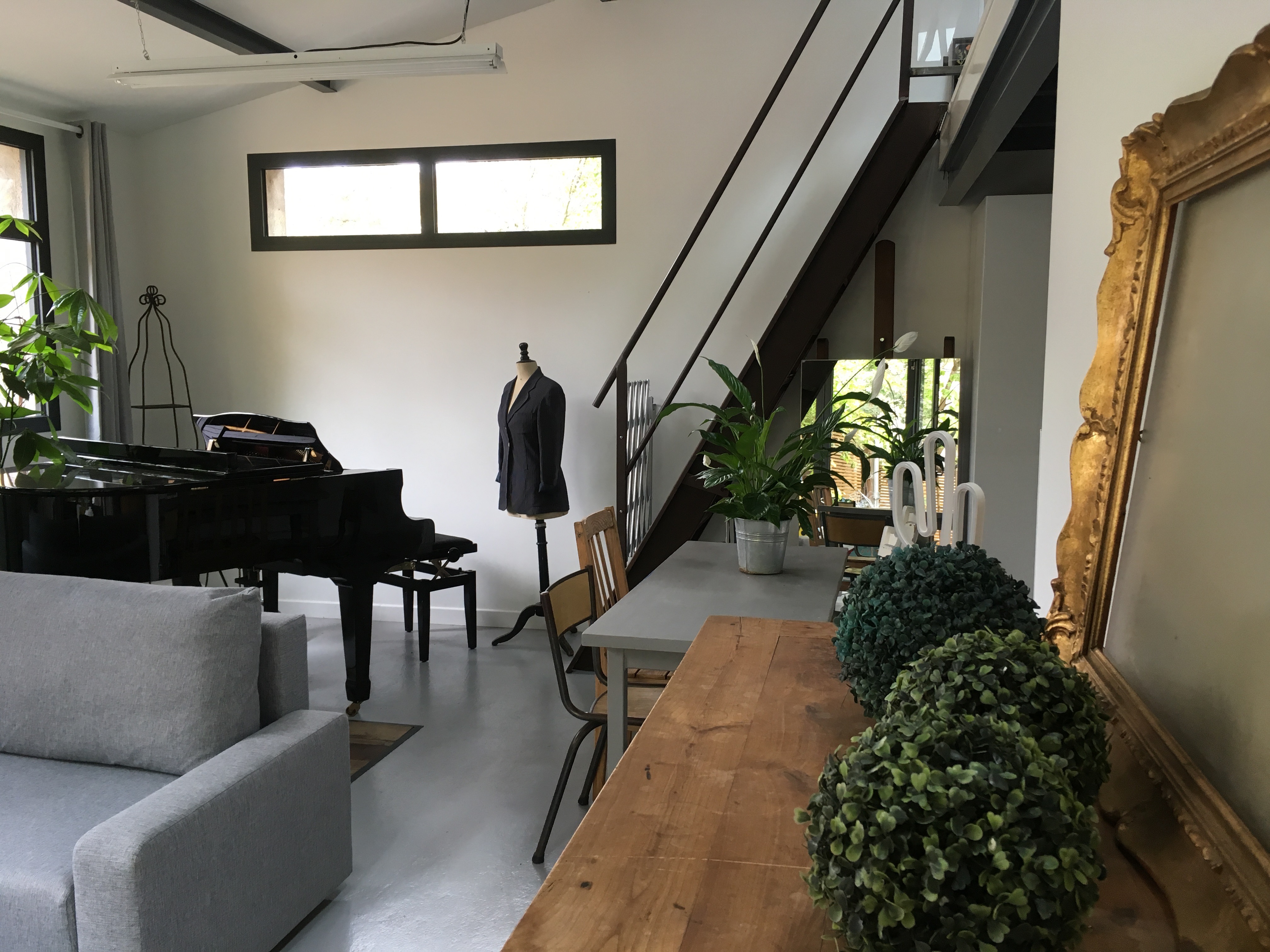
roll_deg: +0.0
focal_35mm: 29
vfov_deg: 48.2
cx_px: 635
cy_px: 476
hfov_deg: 61.7
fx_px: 1064
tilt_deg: -5.8
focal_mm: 4.15
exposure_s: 1/33
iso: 64
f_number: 2.2
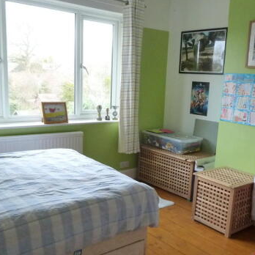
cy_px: 151
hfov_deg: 44.8
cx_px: 147
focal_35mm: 37
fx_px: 308
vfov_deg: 44.7
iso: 400
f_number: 3.3
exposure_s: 1/20
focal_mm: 4.1
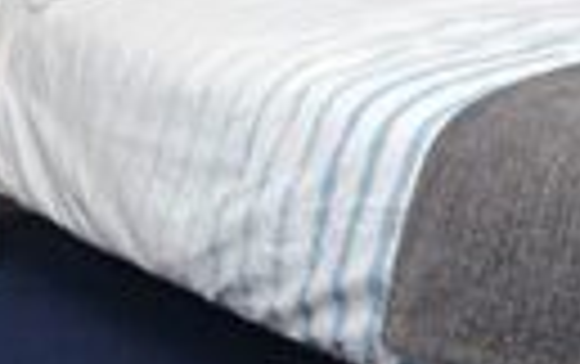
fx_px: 1314
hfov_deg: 21.9
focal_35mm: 83
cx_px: 796
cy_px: -339
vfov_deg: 13.7
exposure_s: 1/160
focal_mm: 10
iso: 400
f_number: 4.5
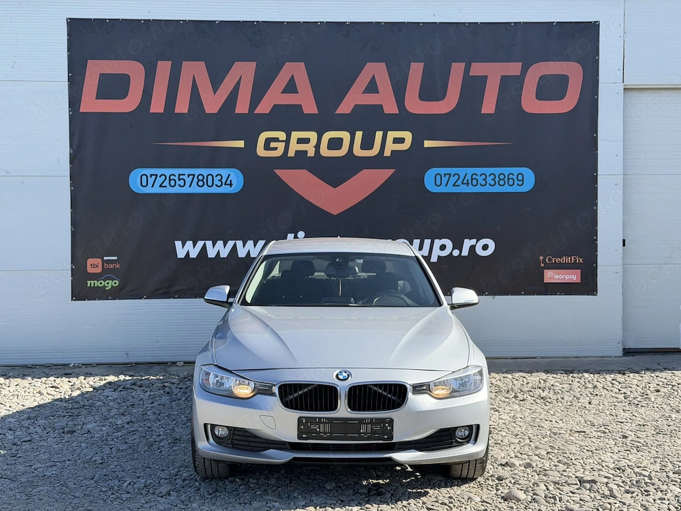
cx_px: 340
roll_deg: +0.7
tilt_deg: -2.0
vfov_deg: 30.3
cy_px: 256
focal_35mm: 48
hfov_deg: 39.7
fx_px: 944
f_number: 1.78
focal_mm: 6.76
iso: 80
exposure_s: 1/2208
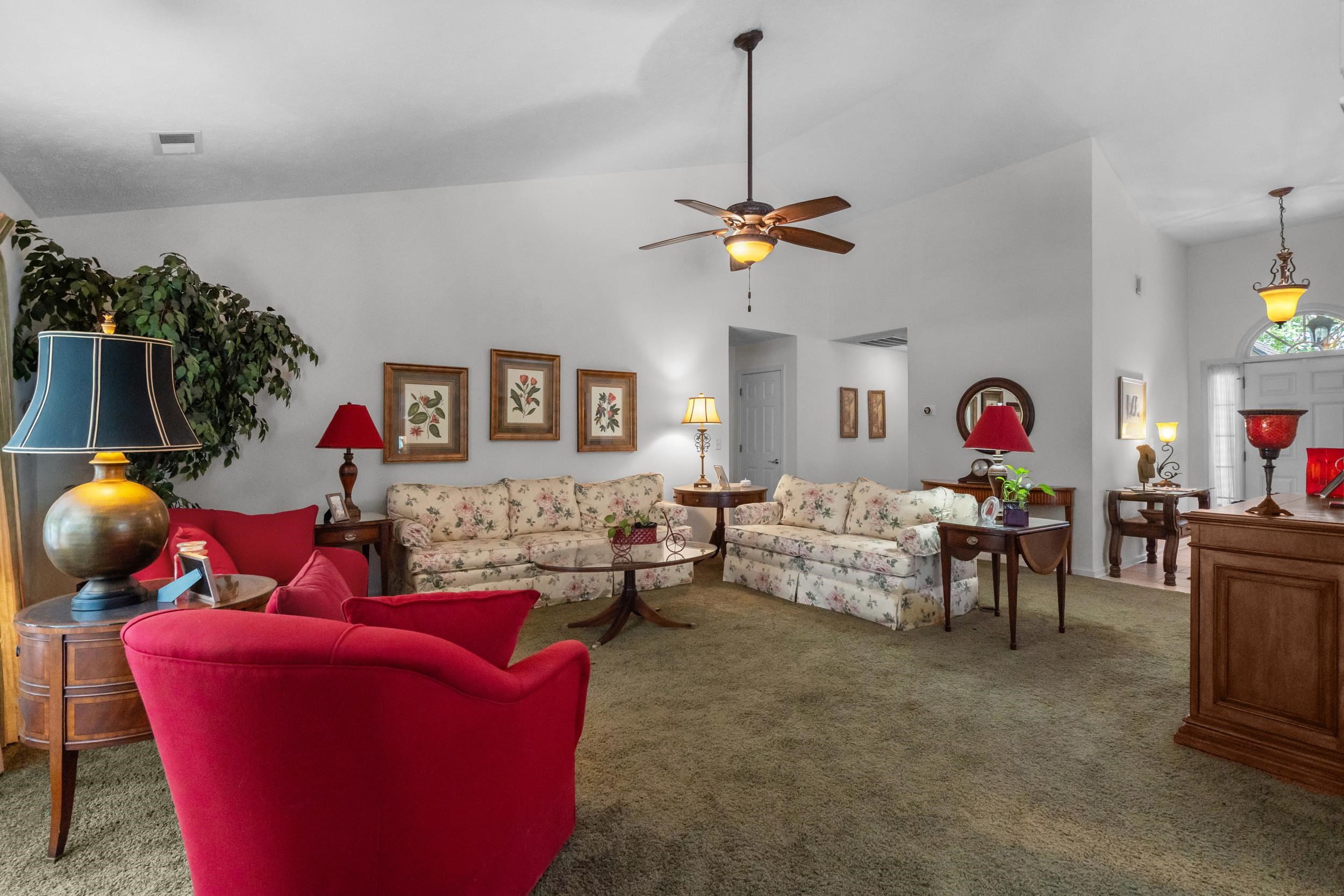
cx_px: 672
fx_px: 597
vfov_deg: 73.8
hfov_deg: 96.7
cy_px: 448
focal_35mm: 16
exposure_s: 1/15
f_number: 8
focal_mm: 16
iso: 1250
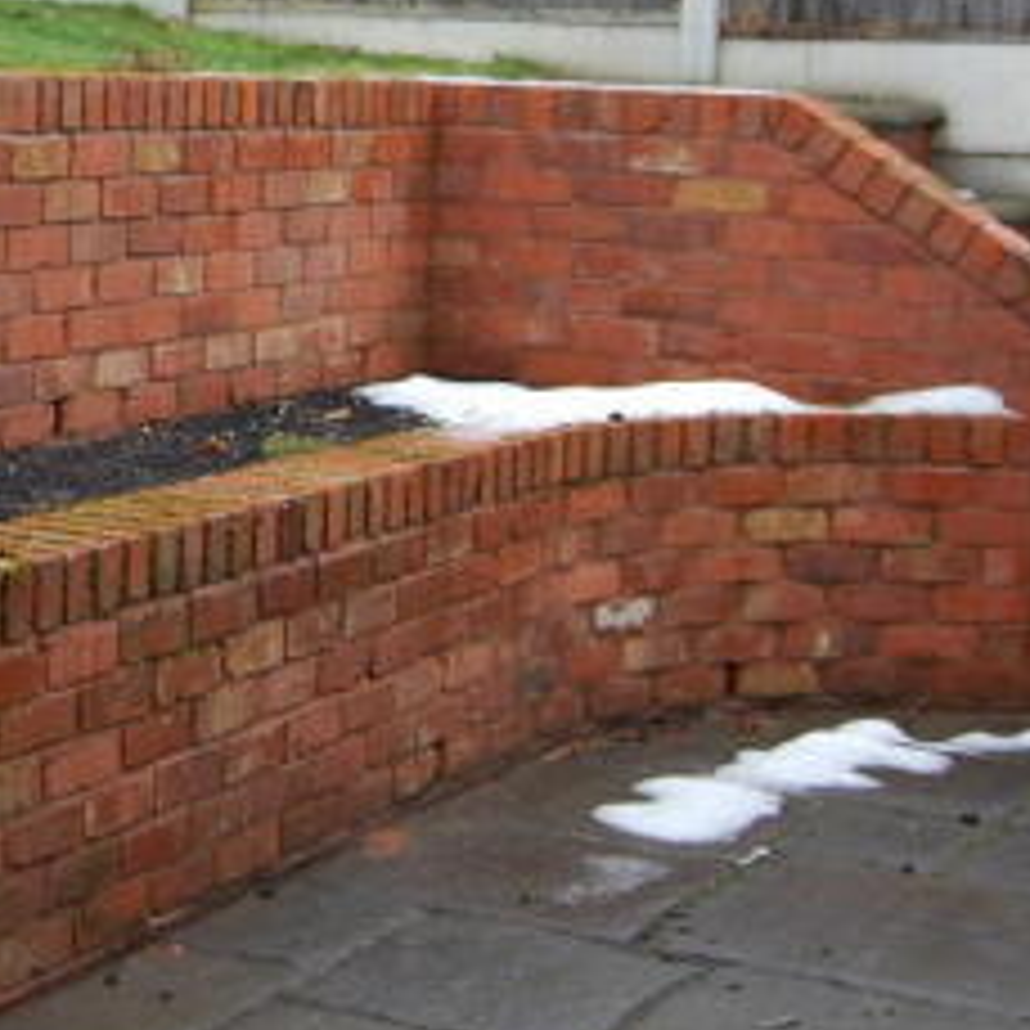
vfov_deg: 18.0
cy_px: 90
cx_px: -184
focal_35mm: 95
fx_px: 3198
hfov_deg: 17.5
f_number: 5.6
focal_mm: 26
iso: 220
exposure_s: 1/125
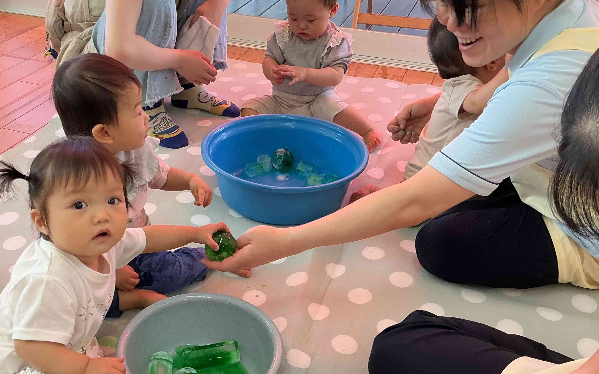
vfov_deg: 30.5
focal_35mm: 42
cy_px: 207
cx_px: 240
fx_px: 686
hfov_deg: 46.9
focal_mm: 3
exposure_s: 1/60
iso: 40
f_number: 1.8
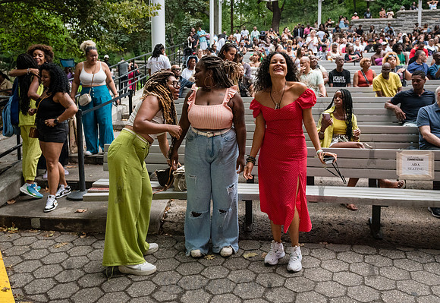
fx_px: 385
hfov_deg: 59.5
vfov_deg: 42.7
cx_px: 224
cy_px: 119
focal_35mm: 31
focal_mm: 24
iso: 3200
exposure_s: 1/320
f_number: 4
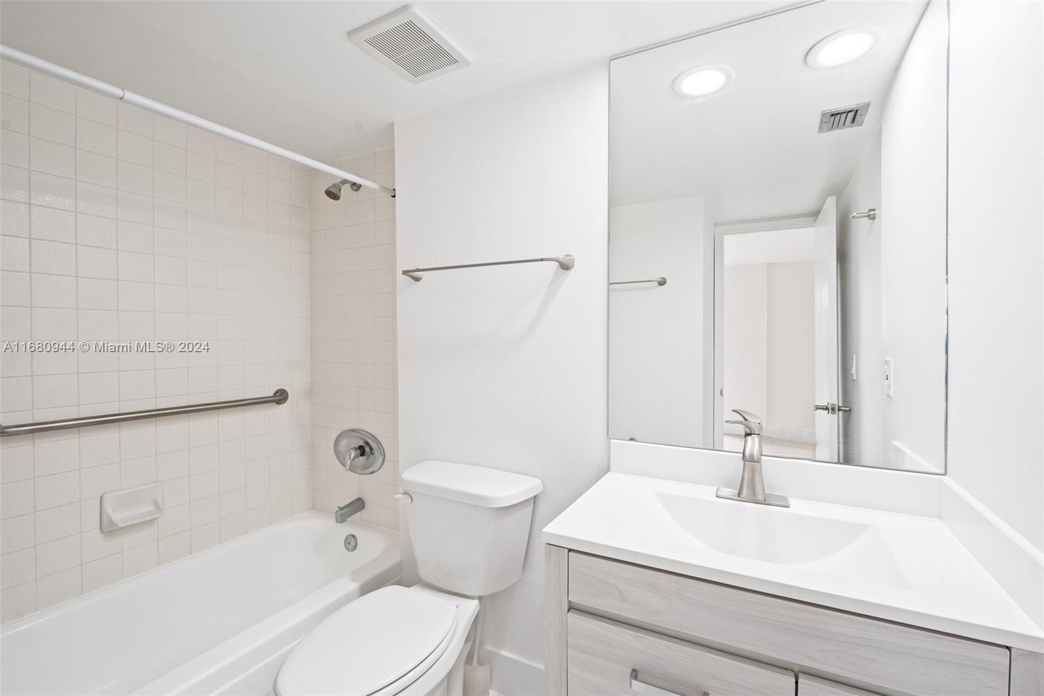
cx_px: 522
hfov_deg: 96.7
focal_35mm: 16
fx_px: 464
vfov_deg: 73.8
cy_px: 348
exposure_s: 1/15
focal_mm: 16
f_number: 8
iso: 560
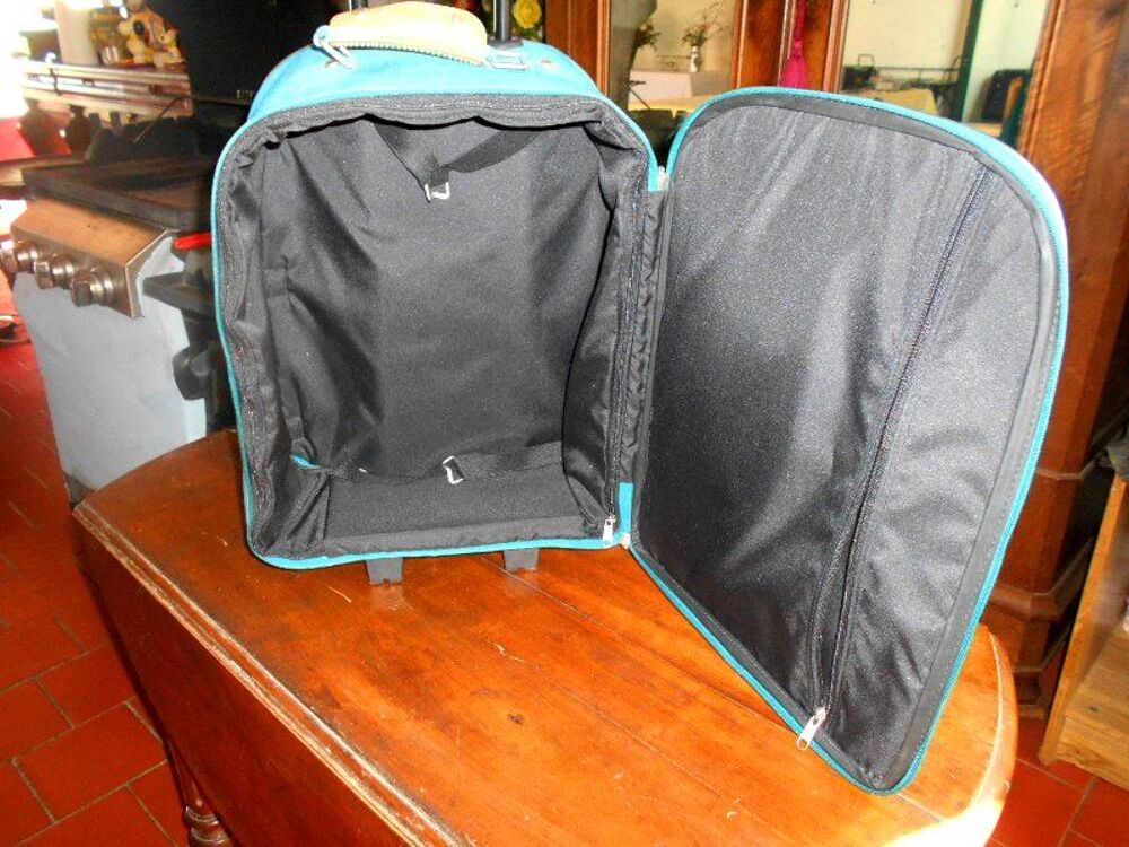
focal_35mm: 26
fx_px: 848
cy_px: 424
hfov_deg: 67.3
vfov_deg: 53.1
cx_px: 564
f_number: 3.2
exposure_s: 1/25
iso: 560
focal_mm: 4.6
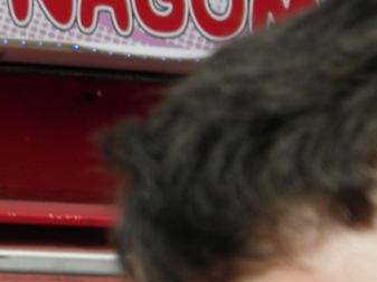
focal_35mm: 449
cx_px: 0
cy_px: -105
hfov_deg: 4.4
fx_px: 4885
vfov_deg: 3.3
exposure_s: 1/160
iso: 50
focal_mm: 25.4
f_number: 5.7
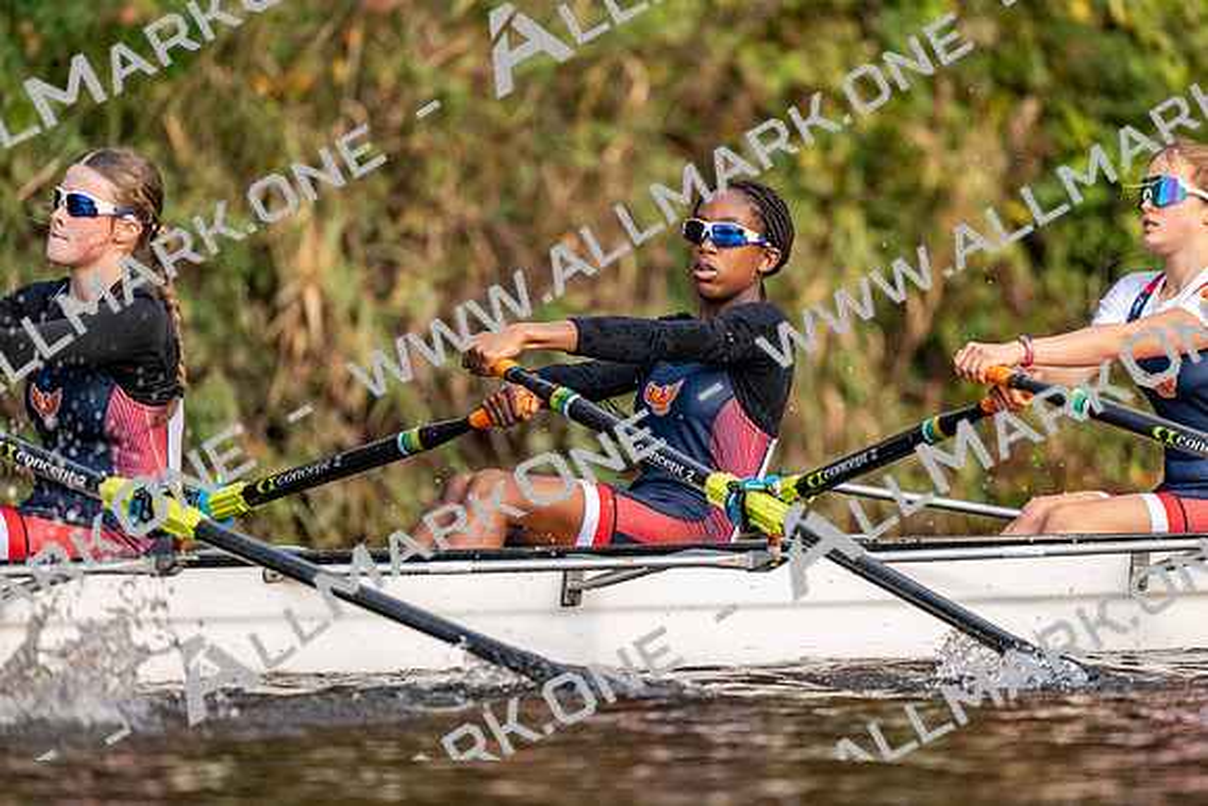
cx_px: 604
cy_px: 403
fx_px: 20137
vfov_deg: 2.3
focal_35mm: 600
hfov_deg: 3.4
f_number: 4
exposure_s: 1/2500
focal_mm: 600
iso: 2000
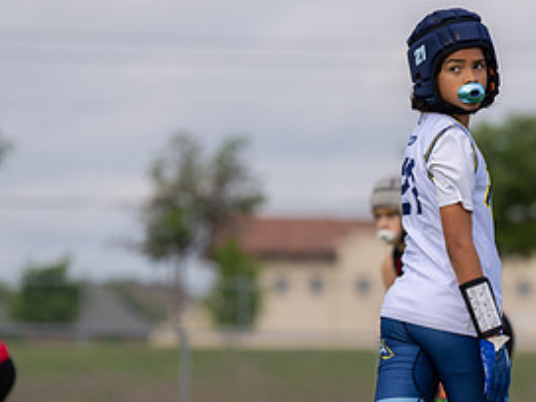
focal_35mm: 283
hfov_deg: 7.0
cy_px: 267
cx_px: 463
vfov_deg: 5.3
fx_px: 4382
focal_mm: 138
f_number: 2.8
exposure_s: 1/1600
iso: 100
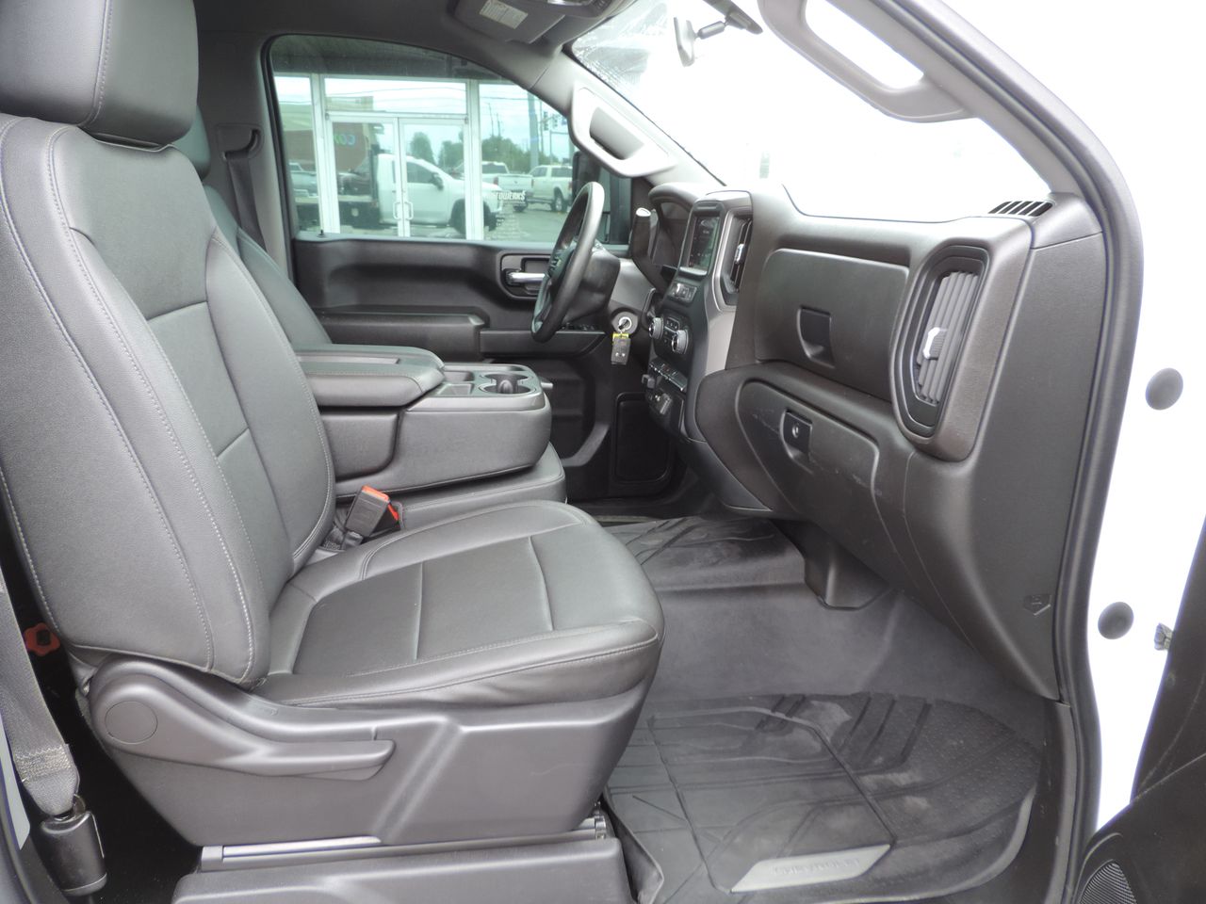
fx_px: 836
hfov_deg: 71.6
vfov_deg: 56.8
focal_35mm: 24
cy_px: 452
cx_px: 603
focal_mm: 4.3
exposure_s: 1/30
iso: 100
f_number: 3
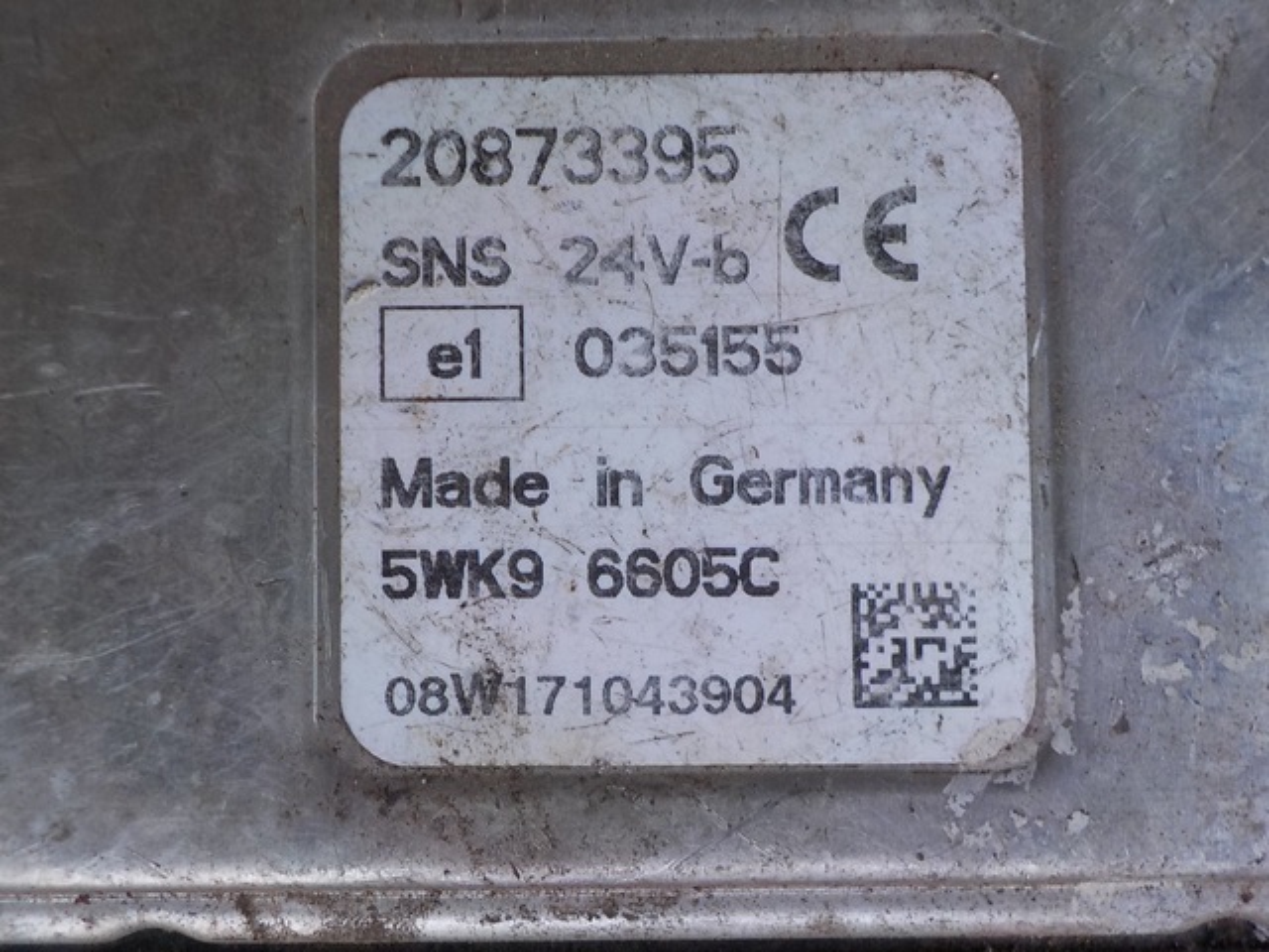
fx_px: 1100
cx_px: 634
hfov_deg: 60.0
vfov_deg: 46.8
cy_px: 476
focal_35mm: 30
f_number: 3.3
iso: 125
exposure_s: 1/40
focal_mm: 4.1
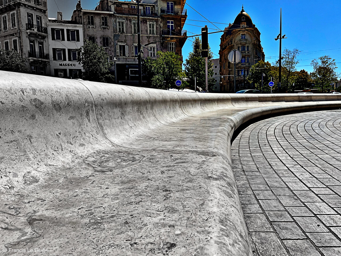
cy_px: 128
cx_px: 170
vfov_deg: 53.1
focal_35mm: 26
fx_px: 256
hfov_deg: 67.3
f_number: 1.5
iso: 50
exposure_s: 1/9434
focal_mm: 5.7
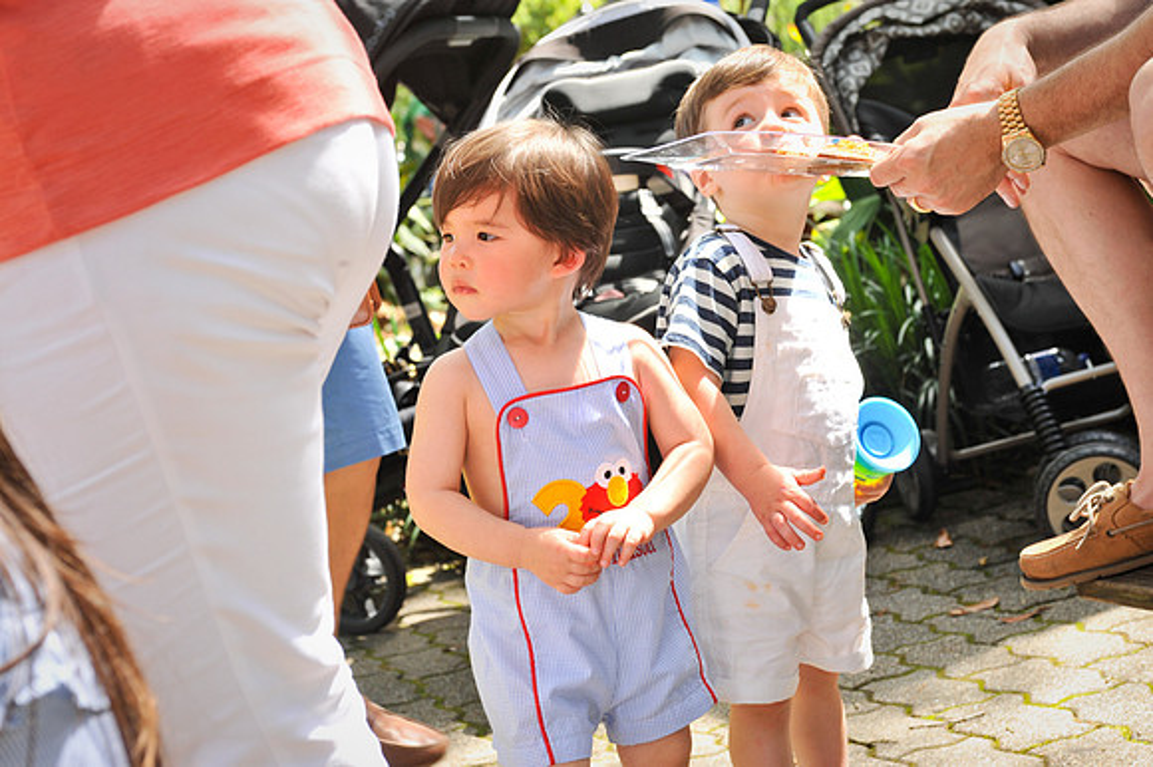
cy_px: 384
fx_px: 2241
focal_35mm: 70
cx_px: 576
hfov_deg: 28.9
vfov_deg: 19.4
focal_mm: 70
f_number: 8
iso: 640
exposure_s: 1/160
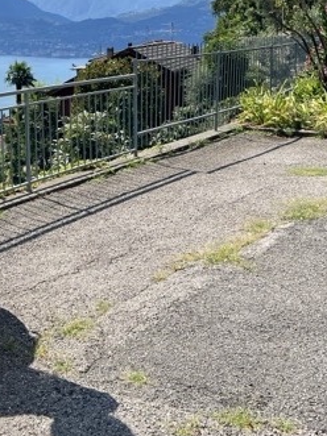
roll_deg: -0.6
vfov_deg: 33.9
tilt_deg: -7.1
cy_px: 90
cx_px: 11
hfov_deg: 25.4
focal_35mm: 55
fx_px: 693
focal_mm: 5.7
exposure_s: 1/6211
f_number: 1.5
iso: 50
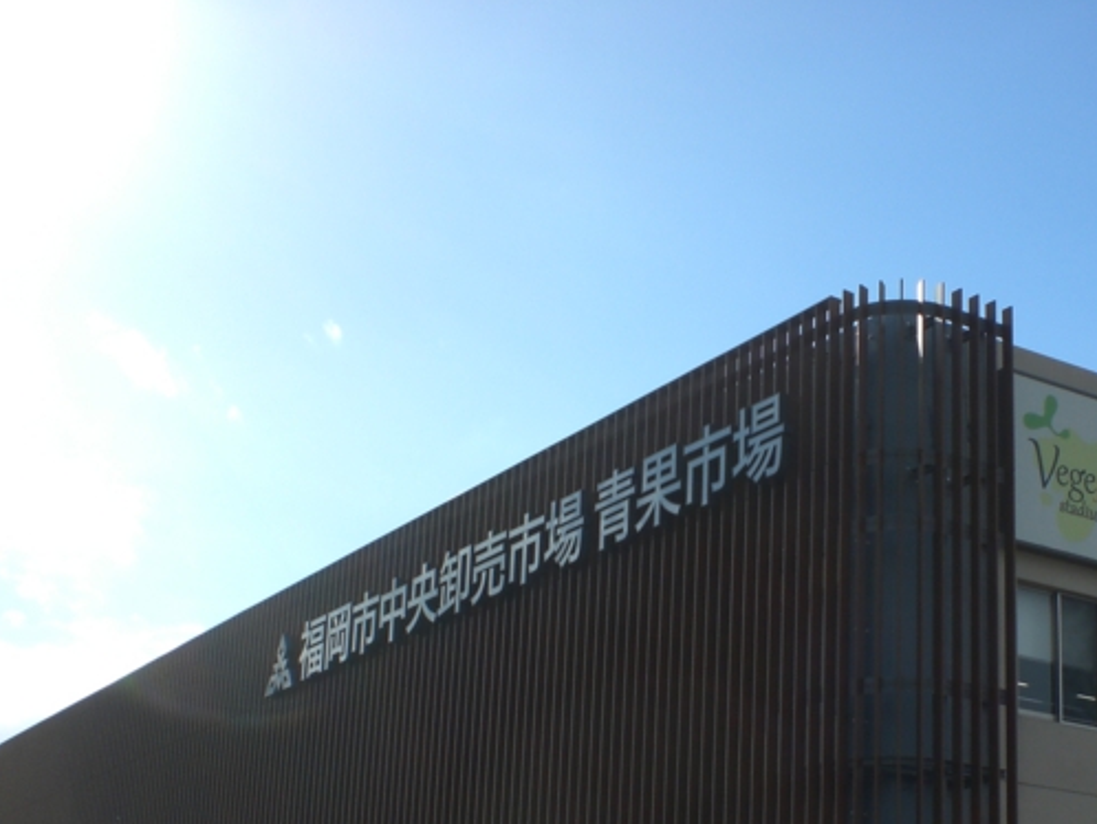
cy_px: 648
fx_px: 1934
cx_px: 795
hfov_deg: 31.2
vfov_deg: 23.7
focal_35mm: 61
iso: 50
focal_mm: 6.3
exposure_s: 1/800
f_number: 4.4
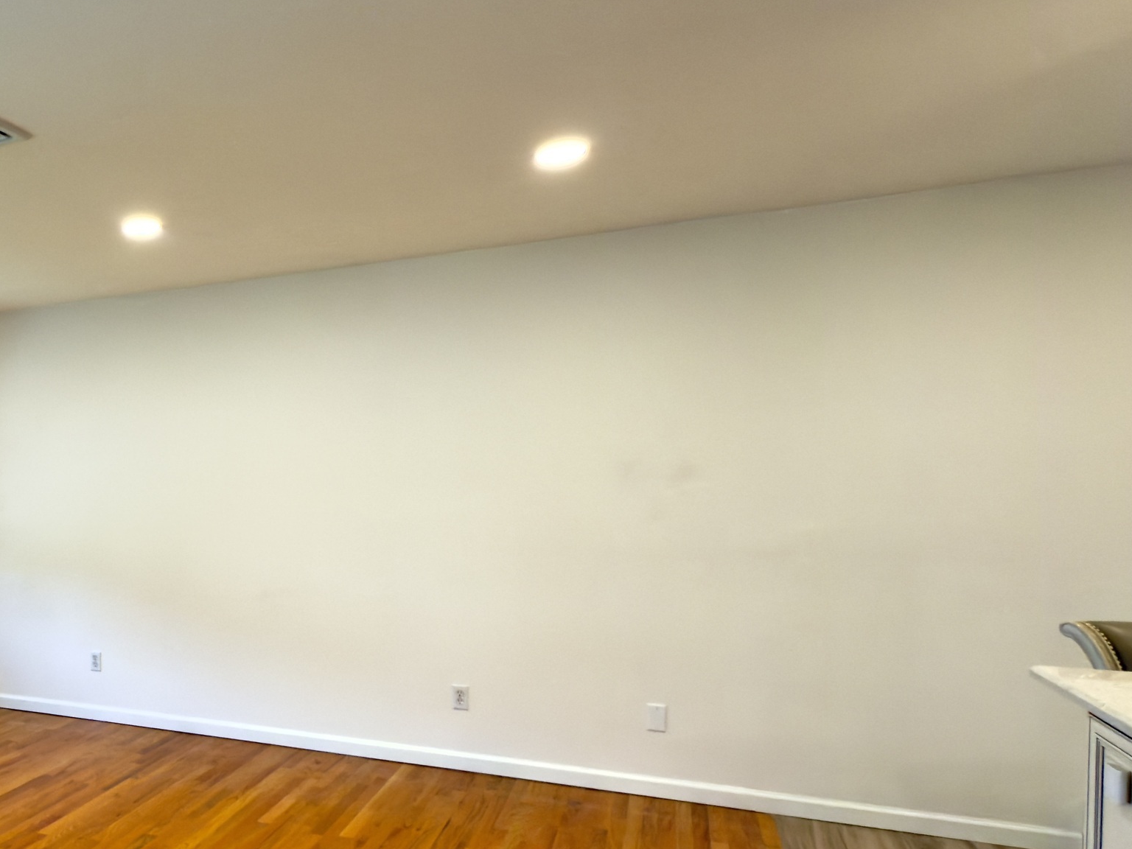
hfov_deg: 55.2
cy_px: 511
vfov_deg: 49.4
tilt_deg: -2.4
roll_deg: +0.4
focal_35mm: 28
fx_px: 916
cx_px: 117
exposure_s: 1/60
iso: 64
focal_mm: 2.22
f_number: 2.2
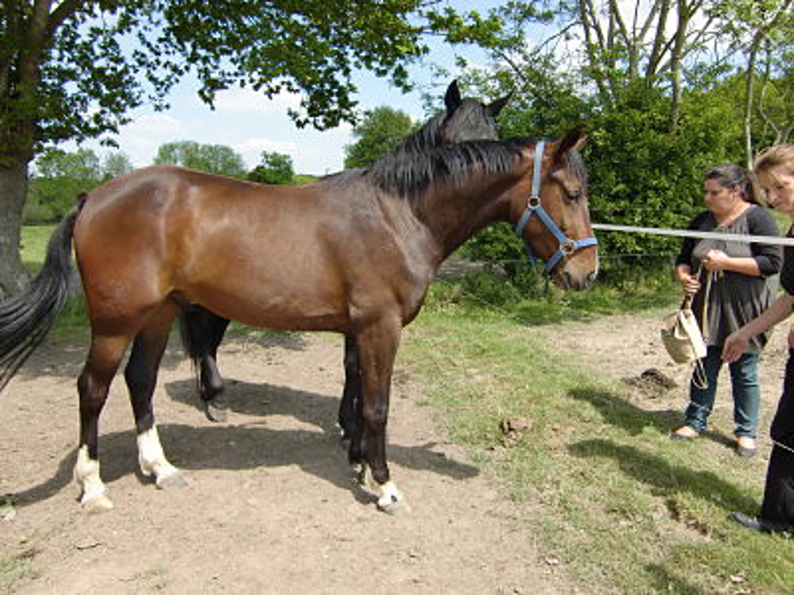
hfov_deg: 63.4
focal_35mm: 28
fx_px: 642
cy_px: 298
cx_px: 397
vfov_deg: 49.7
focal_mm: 4.9
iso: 64
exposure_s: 1/800
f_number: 2.6
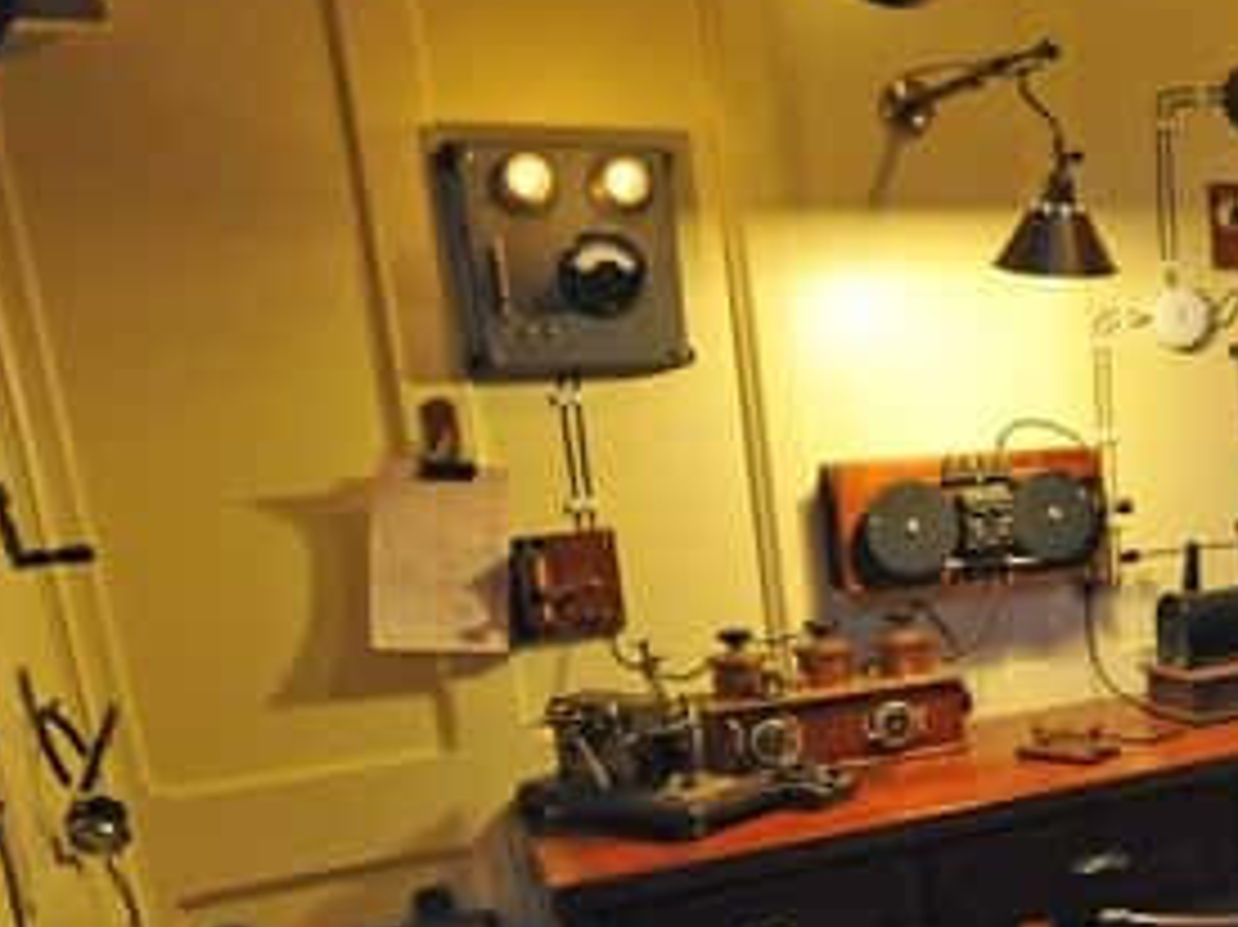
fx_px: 1358
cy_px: 752
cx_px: 1157
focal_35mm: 38
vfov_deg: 36.3
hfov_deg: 43.8
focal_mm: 17
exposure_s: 1/60
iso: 6400
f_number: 4
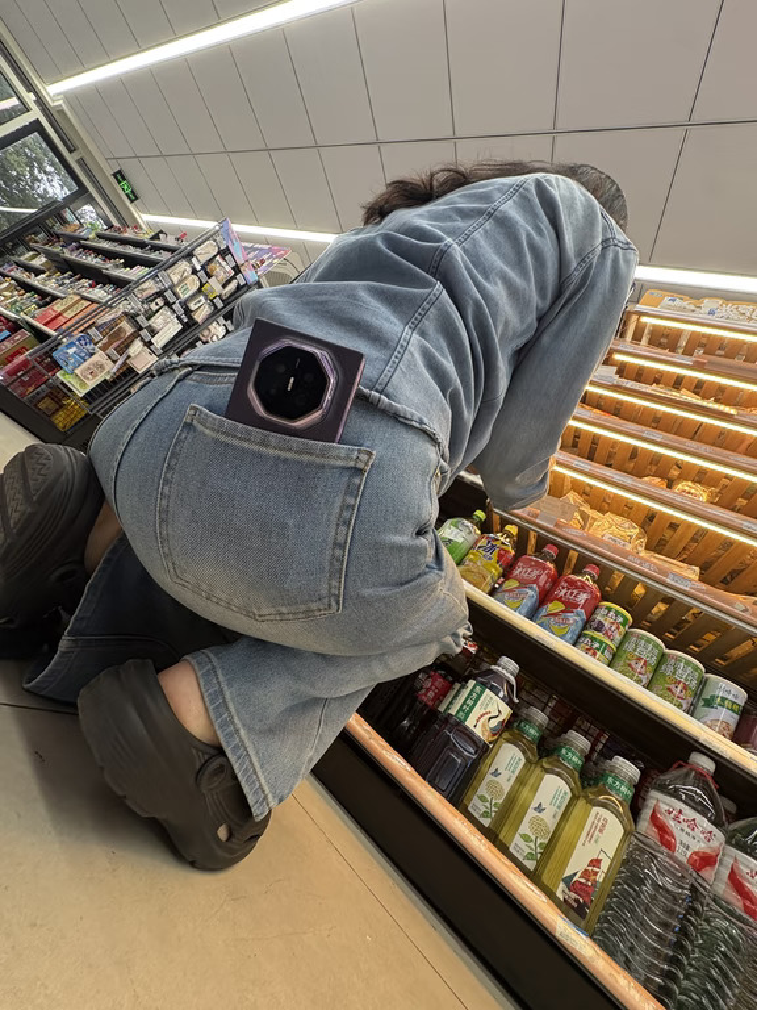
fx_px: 408
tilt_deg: +16.9
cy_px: 505
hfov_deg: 85.7
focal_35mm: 14
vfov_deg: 102.1
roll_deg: -40.1
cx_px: 378
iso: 160
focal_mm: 2.22
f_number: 2.2
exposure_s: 1/99
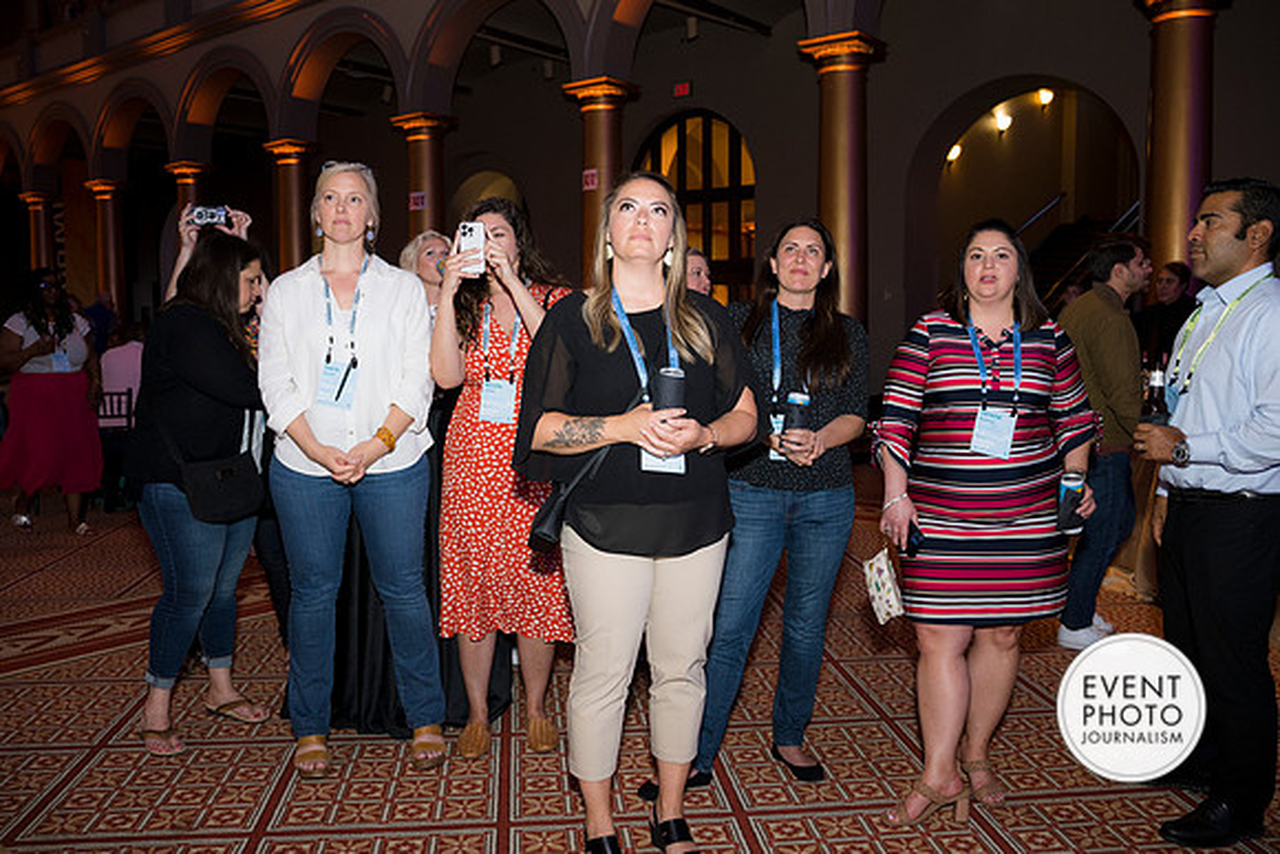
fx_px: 1070
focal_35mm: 30
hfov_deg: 61.8
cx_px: 640
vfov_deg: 43.5
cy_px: 427
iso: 800
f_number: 4
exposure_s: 1/100
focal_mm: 29.5
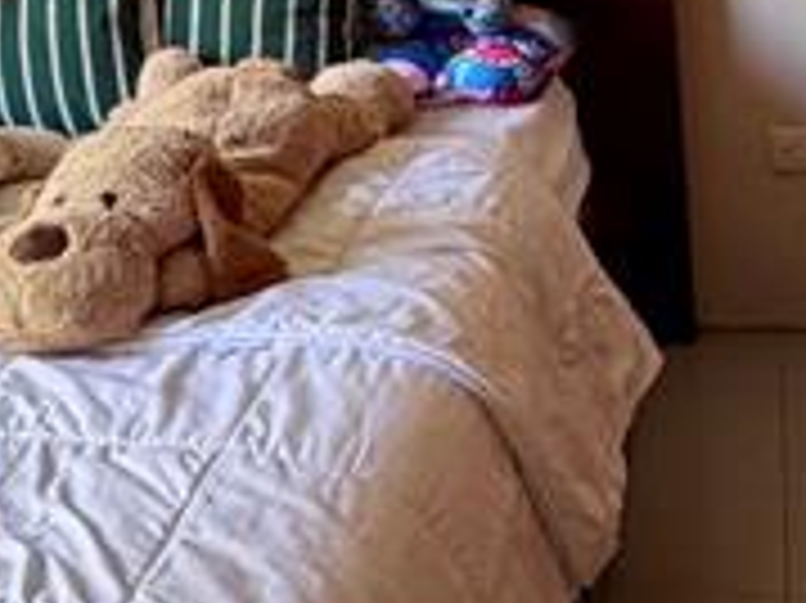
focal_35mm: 80
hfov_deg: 23.5
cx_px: 18
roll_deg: +6.9
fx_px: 1861
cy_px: -68
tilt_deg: -9.3
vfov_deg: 17.7
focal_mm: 2.22
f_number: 2.2
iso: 200
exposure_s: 1/121
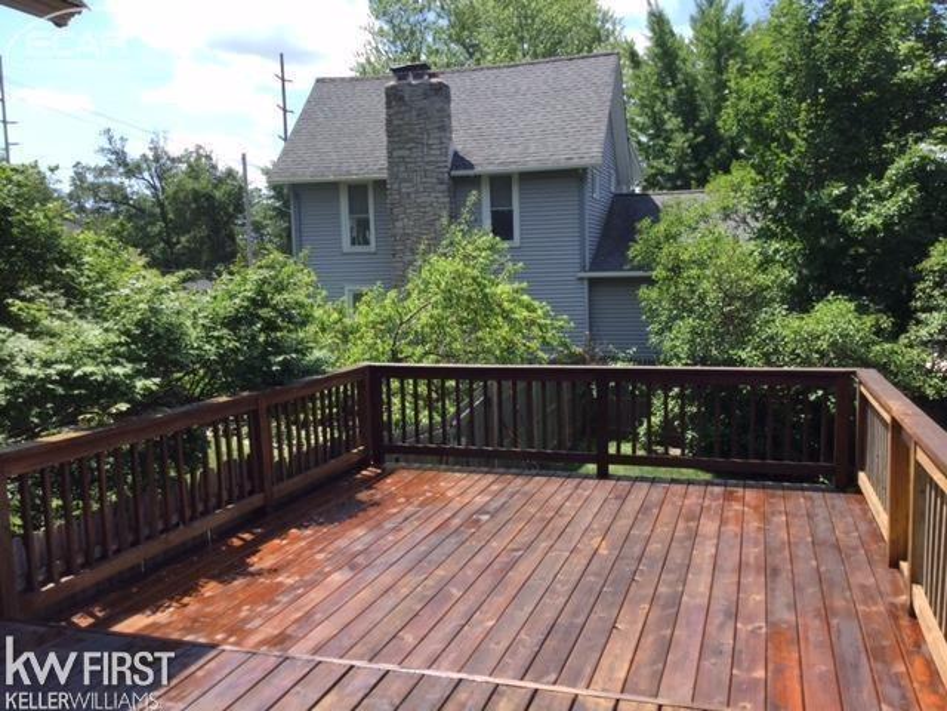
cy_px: 356
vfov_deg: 45.4
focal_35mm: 31
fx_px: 848
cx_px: 474
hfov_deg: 58.4
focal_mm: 3.3
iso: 25
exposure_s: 1/627
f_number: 2.4
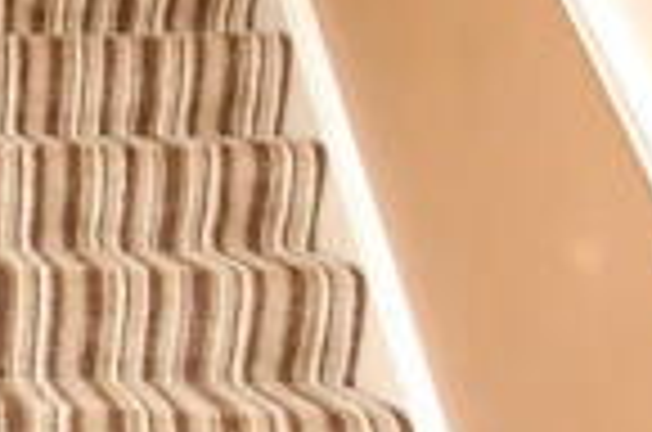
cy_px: 209
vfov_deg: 19.9
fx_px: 1229
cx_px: -396
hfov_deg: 22.6
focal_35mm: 68
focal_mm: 10
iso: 400
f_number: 4
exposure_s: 1/60
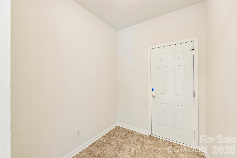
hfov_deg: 104.3
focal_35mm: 14
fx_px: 92
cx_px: 118
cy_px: 79
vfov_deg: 81.2
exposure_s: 1/2.5
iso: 200
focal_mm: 14
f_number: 8
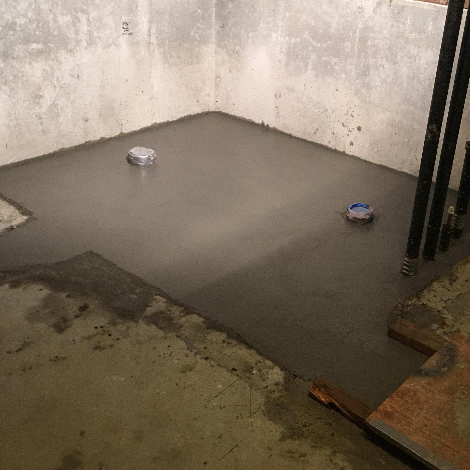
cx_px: 276
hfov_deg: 41.7
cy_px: 215
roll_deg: -3.4
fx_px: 614
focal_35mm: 40
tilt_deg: -27.5
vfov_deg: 41.8
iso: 64
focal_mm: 4.15
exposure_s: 1/15
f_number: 2.2
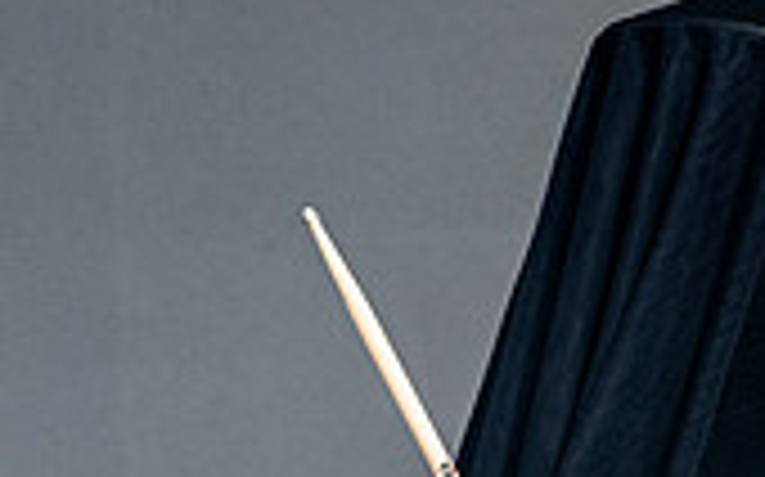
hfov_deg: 2.2
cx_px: 877
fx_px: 19647
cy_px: 286
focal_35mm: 943
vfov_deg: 1.4
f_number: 4.5
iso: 400
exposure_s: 1/4000
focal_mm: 200
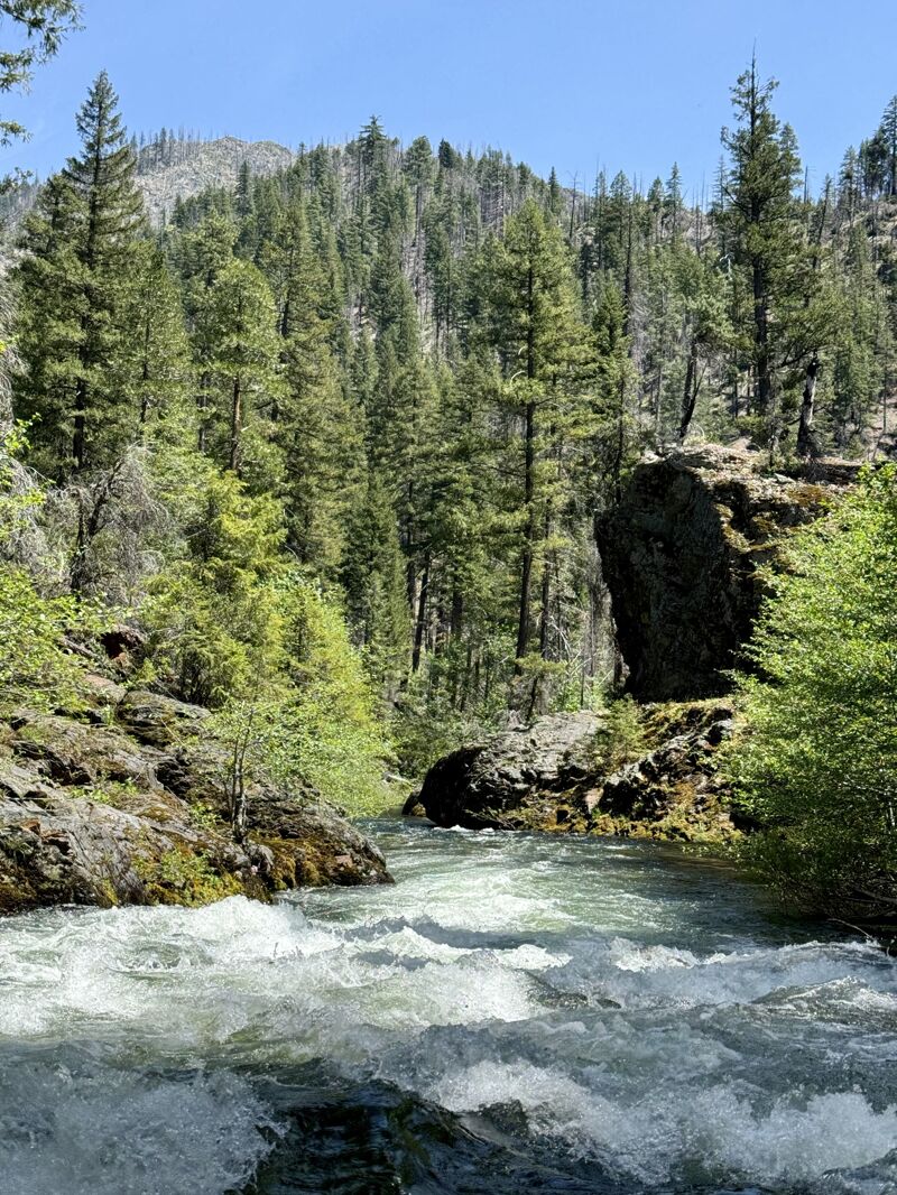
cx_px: 448
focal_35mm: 48
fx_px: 1658
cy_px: 598
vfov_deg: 39.6
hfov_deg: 30.3
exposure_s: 1/1724
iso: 64
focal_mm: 6.76
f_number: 1.78
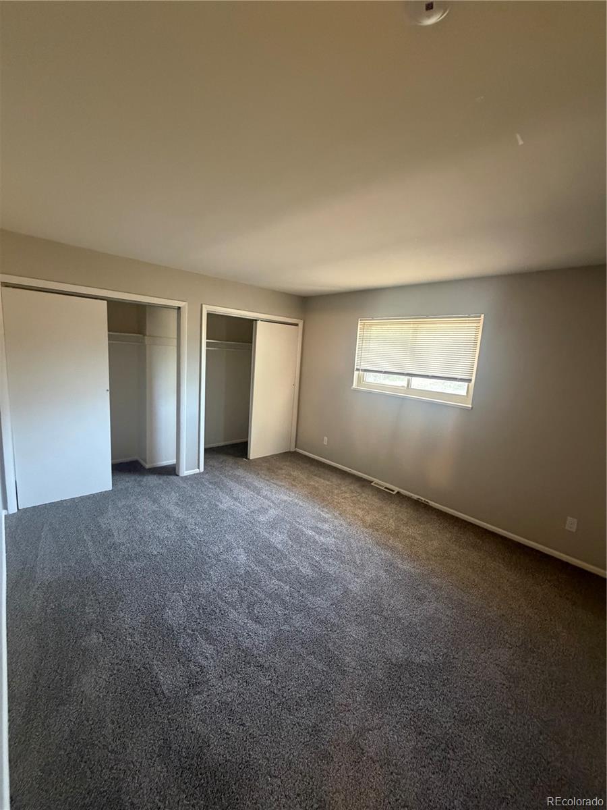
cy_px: 405
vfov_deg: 102.1
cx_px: 304
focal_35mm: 14
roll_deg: -3.7
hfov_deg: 85.7
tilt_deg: -9.3
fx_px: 327
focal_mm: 2.22
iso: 640
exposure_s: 1/60
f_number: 2.2
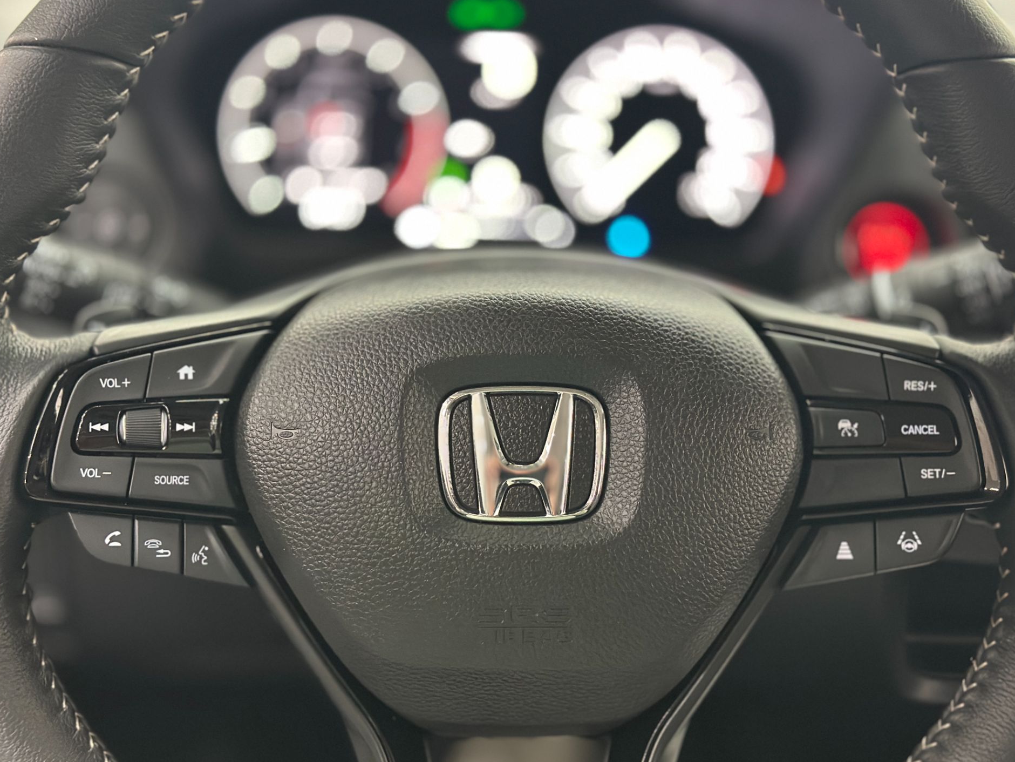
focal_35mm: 49
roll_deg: -3.0
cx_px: 510
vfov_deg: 29.7
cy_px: 386
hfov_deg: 38.9
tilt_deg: -21.8
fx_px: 1437
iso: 640
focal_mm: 6.86
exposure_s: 1/30
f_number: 1.78
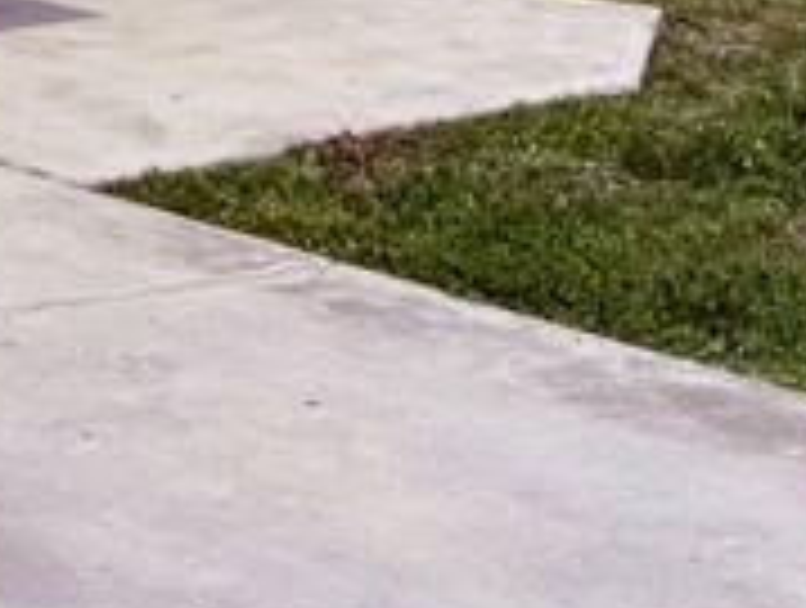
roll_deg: +2.3
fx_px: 3196
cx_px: -860
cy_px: -590
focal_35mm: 137
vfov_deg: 10.1
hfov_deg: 12.5
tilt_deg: +2.8
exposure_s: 1/6711
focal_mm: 6.76
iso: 80
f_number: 1.78
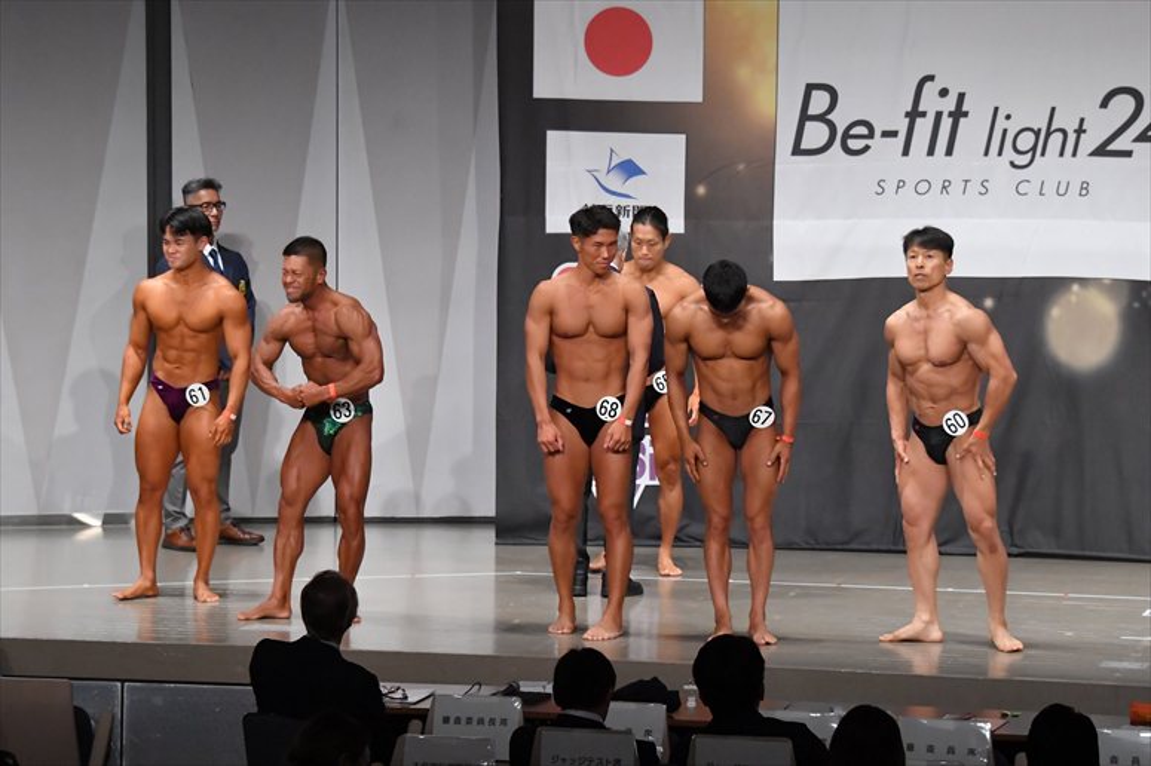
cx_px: 576
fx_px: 4059
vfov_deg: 10.8
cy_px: 383
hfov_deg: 16.1
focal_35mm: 127
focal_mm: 85
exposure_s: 1/400
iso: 6400
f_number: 5.6
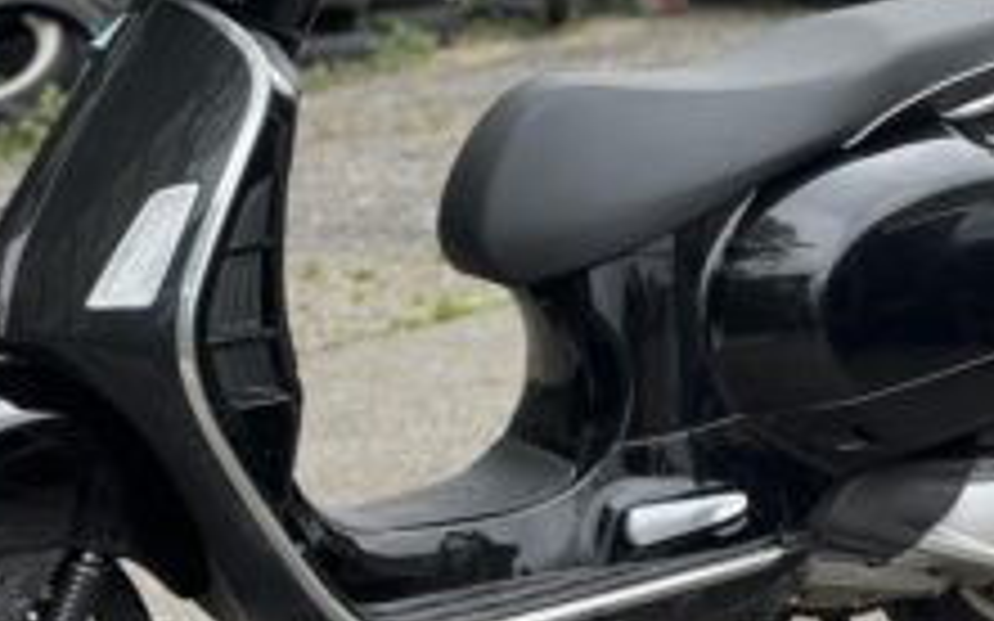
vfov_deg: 8.8
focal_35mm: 148
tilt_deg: -10.1
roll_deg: +1.4
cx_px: 499
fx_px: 4008
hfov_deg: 14.1
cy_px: 414
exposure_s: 1/121
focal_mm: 9
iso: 50
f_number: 2.8
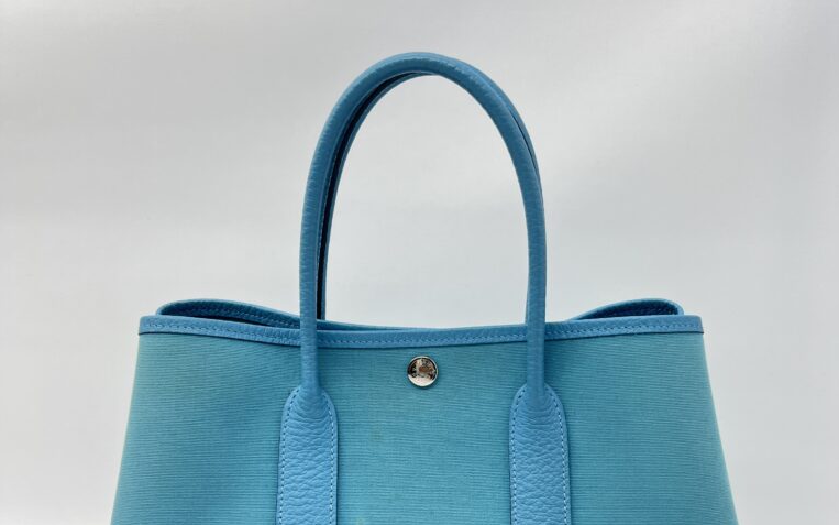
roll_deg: +0.0
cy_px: 440
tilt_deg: -15.5
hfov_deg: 52.7
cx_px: 421
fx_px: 846
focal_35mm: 37
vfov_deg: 33.2
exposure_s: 1/100
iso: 32
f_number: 1.5
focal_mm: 5.7
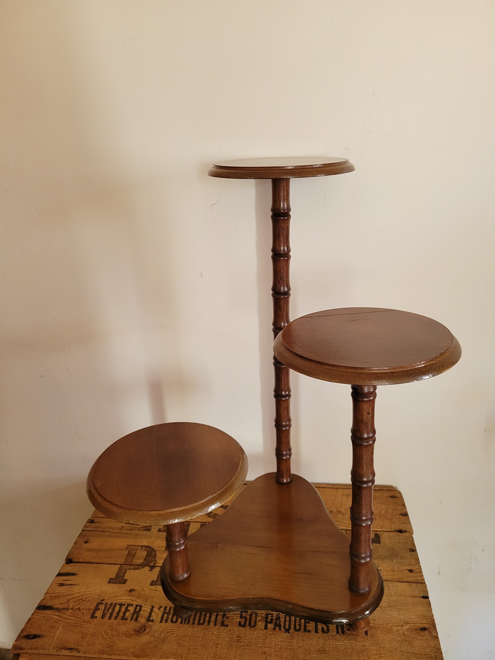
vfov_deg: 67.3
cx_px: 248
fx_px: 496
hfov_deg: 53.1
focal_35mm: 26
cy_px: 330
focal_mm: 5.4
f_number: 1.8
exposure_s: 1/100
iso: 320
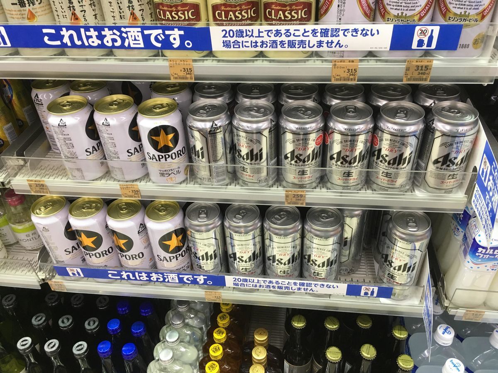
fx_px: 417
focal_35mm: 29
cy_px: 186
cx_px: 249
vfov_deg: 48.2
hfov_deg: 61.7
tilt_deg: -34.2
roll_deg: +1.2
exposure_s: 1/33
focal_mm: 4.15
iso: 125
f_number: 2.2
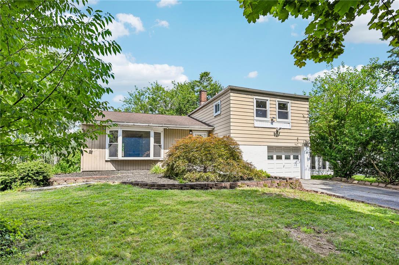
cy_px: 132
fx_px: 205
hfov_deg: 88.5
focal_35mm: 18
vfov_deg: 65.9
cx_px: 200
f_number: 8
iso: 800
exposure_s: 1/1000
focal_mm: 18.5
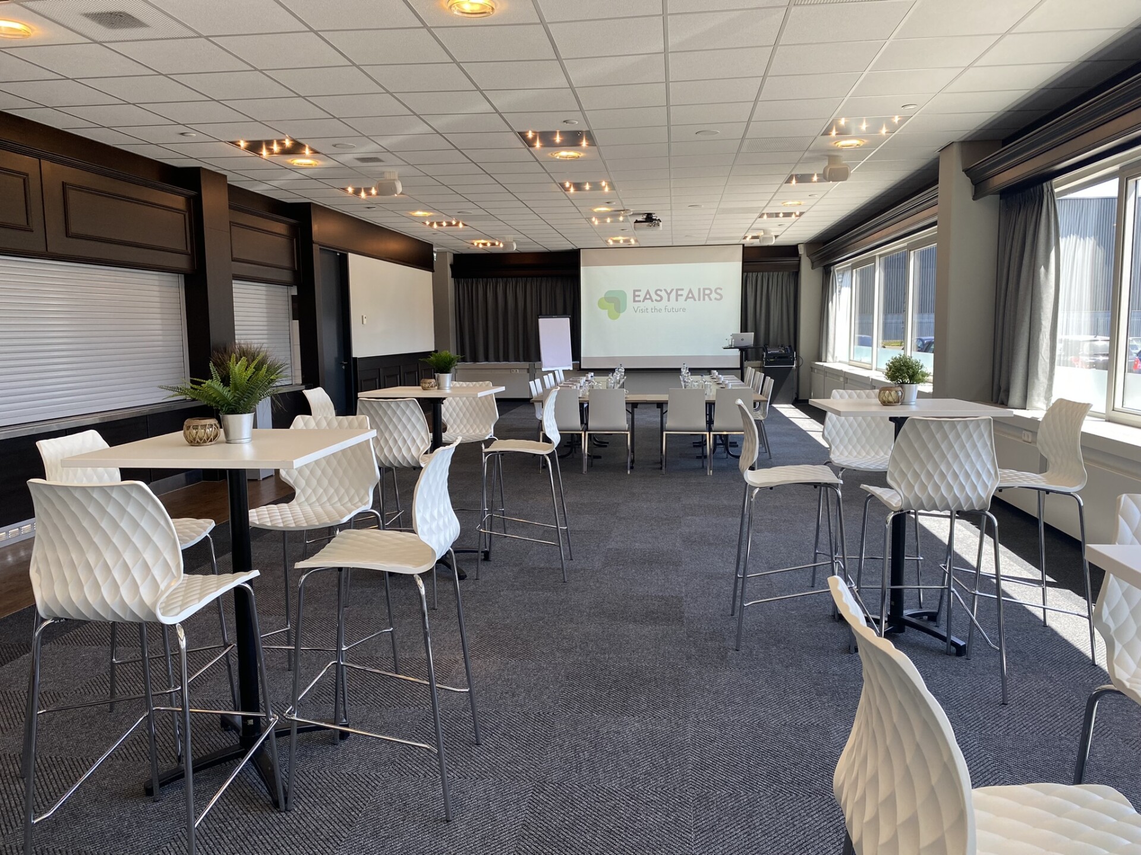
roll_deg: +0.7
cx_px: 570
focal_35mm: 26
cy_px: 428
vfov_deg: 53.1
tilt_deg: -7.2
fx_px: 857
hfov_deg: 67.3
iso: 80
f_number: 1.8
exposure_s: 1/100
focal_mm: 4.25
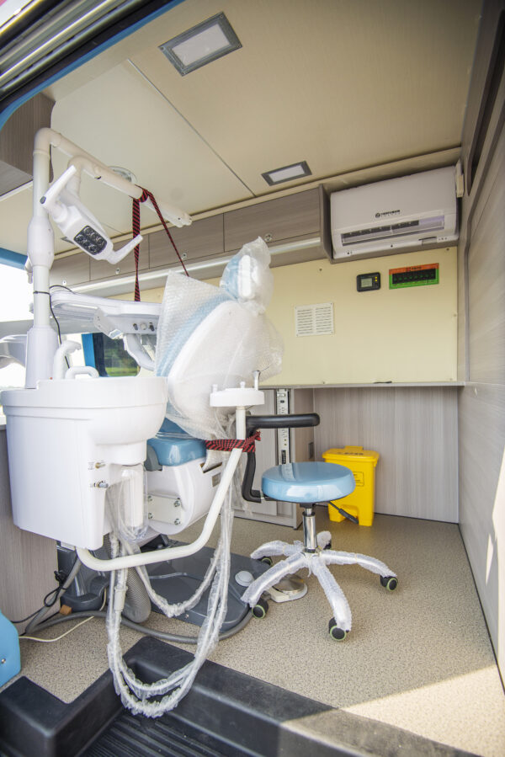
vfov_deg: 96.7
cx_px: 252
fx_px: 336
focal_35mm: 16
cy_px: 378
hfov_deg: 73.8
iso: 100
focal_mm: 16
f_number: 4
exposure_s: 1/640
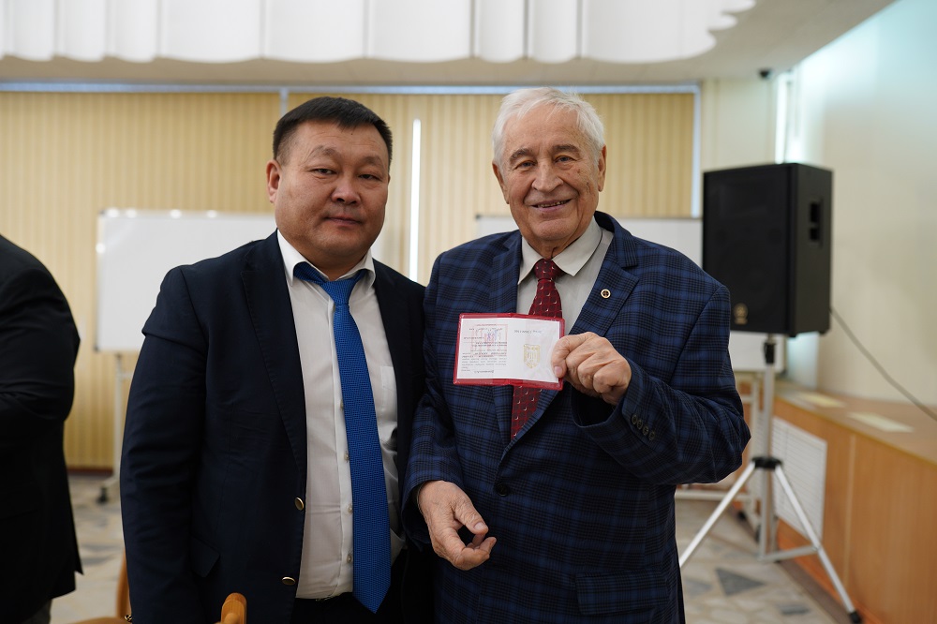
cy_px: 312
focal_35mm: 35
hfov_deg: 54.5
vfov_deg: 37.8
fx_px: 911
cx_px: 468
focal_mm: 35
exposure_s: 1/80
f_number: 2.5
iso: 640
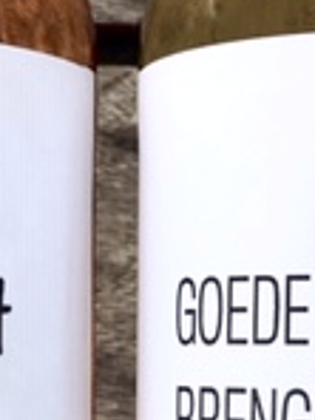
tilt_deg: -1.8
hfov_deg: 11.9
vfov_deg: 15.2
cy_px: 502
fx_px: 1517
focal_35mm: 125
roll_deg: +0.2
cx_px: 131
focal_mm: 4.15
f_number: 2.2
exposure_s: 1/174
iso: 25
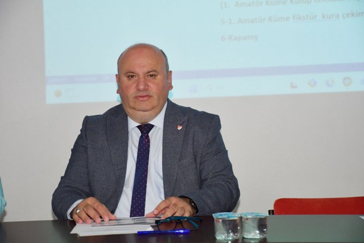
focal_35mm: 99
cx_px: 182
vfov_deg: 13.8
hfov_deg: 20.6
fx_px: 1001
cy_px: 122
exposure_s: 1/60
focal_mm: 66
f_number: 5
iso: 1400
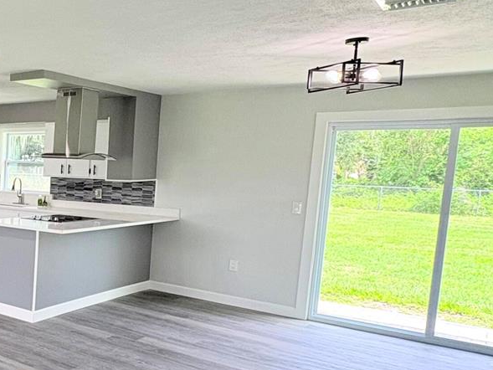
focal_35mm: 38
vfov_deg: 37.6
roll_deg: -0.6
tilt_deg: -4.8
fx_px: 541
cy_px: 214
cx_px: -105
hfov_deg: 36.9
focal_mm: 2.22
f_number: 2.2
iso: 125
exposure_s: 1/120
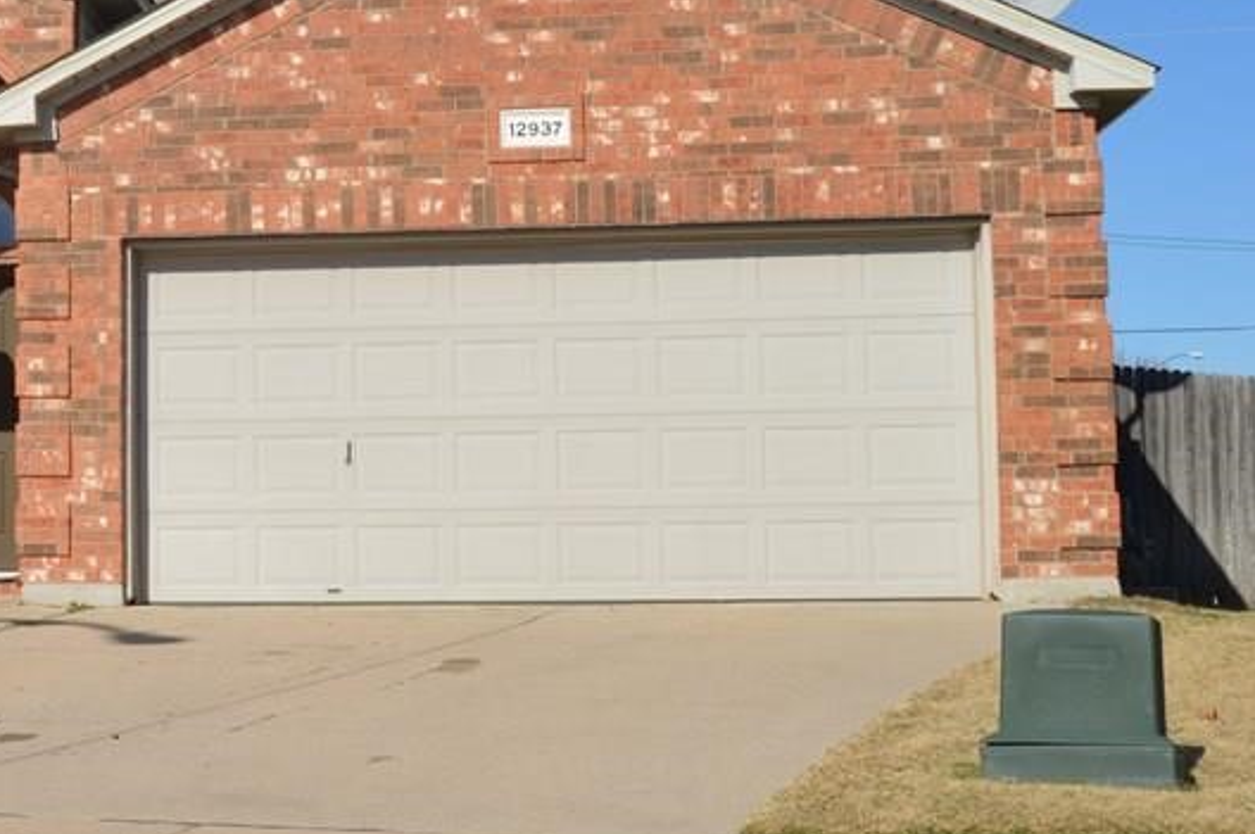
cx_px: 23
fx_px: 2474
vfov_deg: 19.1
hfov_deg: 27.0
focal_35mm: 71
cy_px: 283
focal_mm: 23
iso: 100
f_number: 11
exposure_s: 1/200
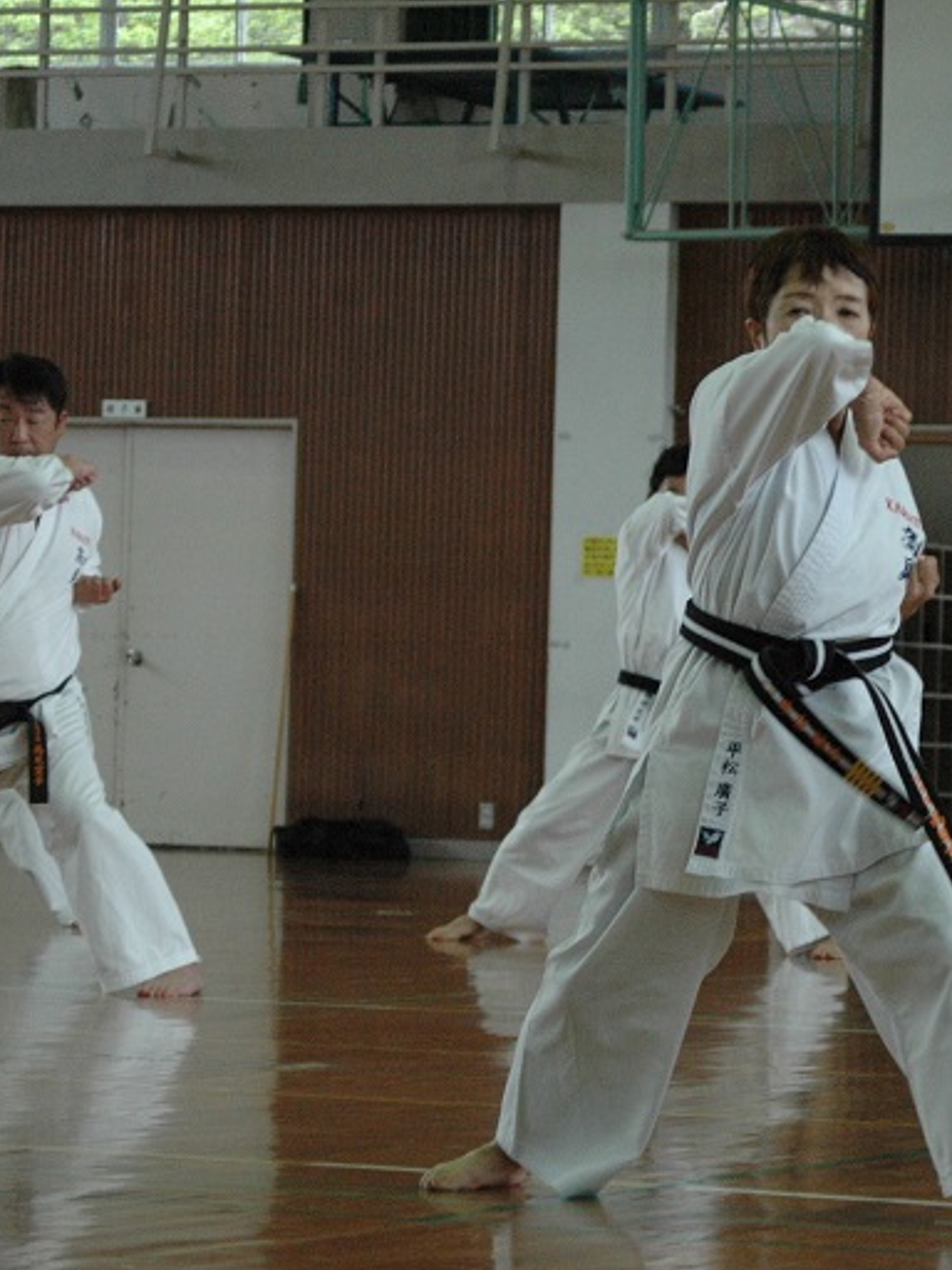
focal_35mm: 175
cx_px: 809
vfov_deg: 11.3
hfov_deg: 8.5
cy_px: 637
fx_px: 6417
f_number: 5.6
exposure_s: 1/125
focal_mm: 80
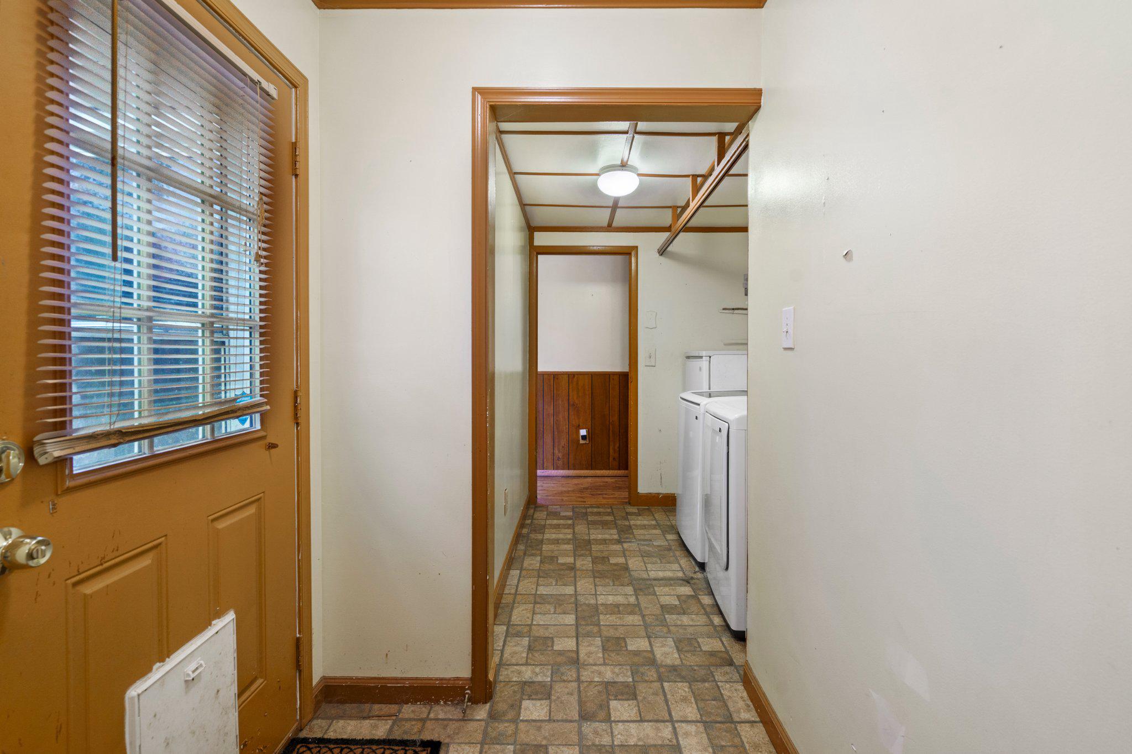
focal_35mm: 16
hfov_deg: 96.8
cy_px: 377
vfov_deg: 73.7
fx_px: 503
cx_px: 566
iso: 640
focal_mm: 16
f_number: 7.1
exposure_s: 1/160
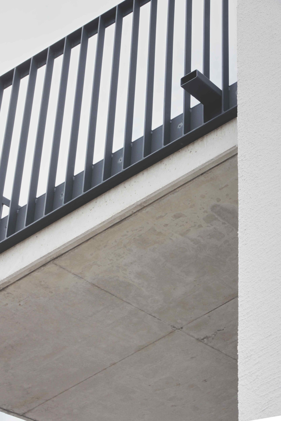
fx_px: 1052
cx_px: 140
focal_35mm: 90
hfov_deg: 15.2
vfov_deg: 22.6
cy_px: 210
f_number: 11
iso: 100
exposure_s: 1/125
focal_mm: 60
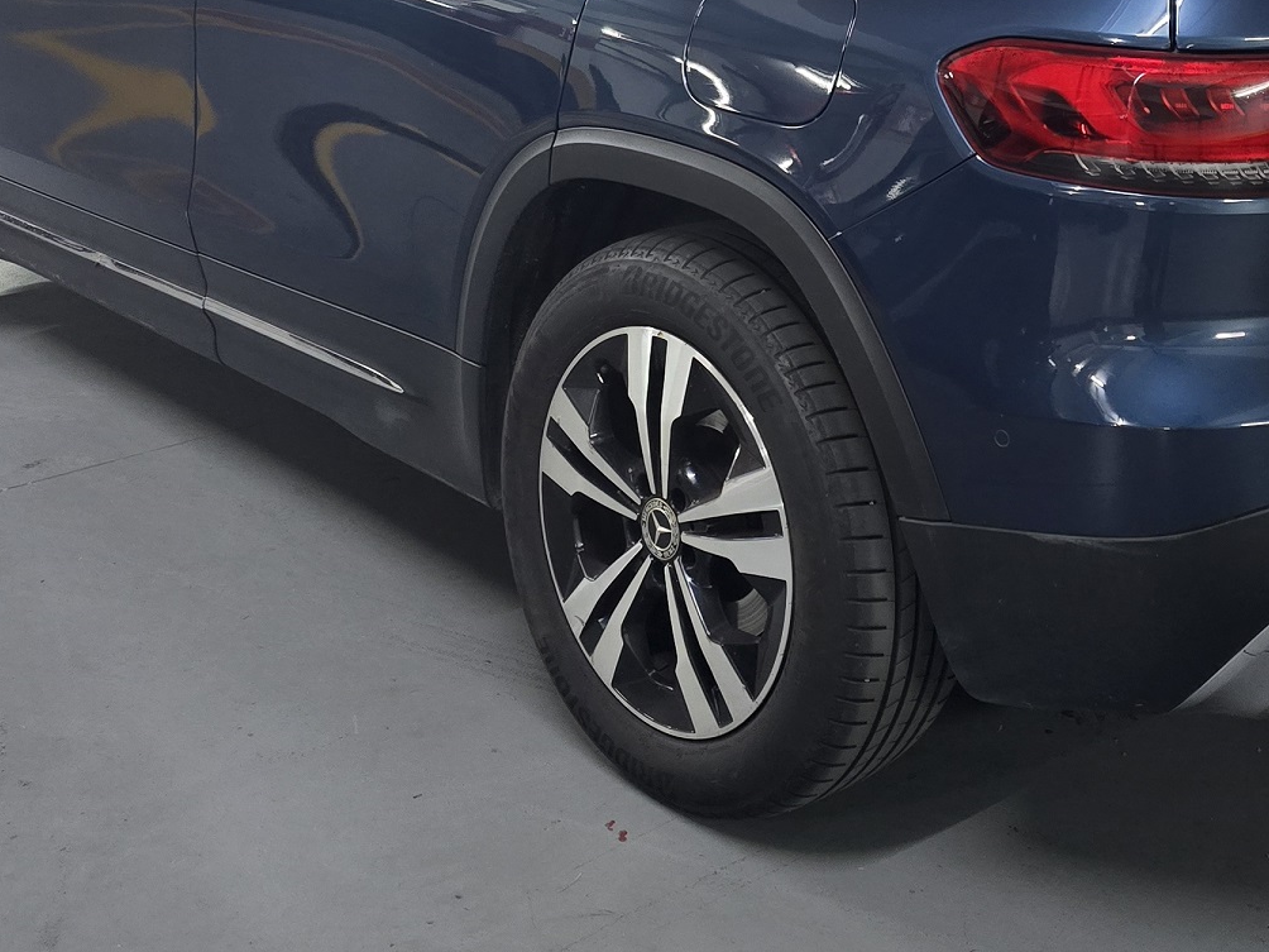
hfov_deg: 34.5
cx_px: 866
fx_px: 2016
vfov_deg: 25.1
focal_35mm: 55
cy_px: -33
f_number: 1.7
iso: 1250
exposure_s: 1/24
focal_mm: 6.3
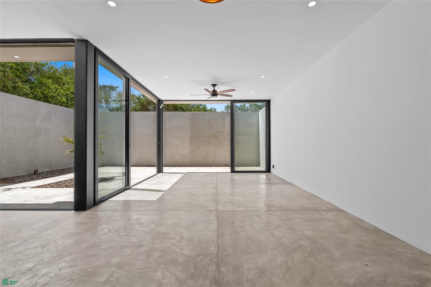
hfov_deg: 96.7
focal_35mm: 16
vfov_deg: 73.8
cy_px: 144
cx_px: 216
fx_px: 192
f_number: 9
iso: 320
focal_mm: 16
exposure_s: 1/25
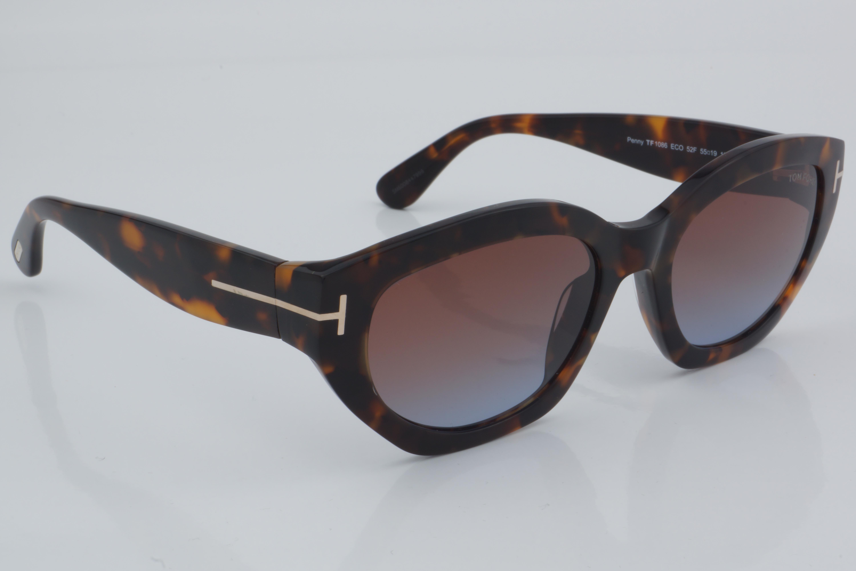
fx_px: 1783
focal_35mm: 75
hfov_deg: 27.0
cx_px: 428
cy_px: 286
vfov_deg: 18.2
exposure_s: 1/4
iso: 100
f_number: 32
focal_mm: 50
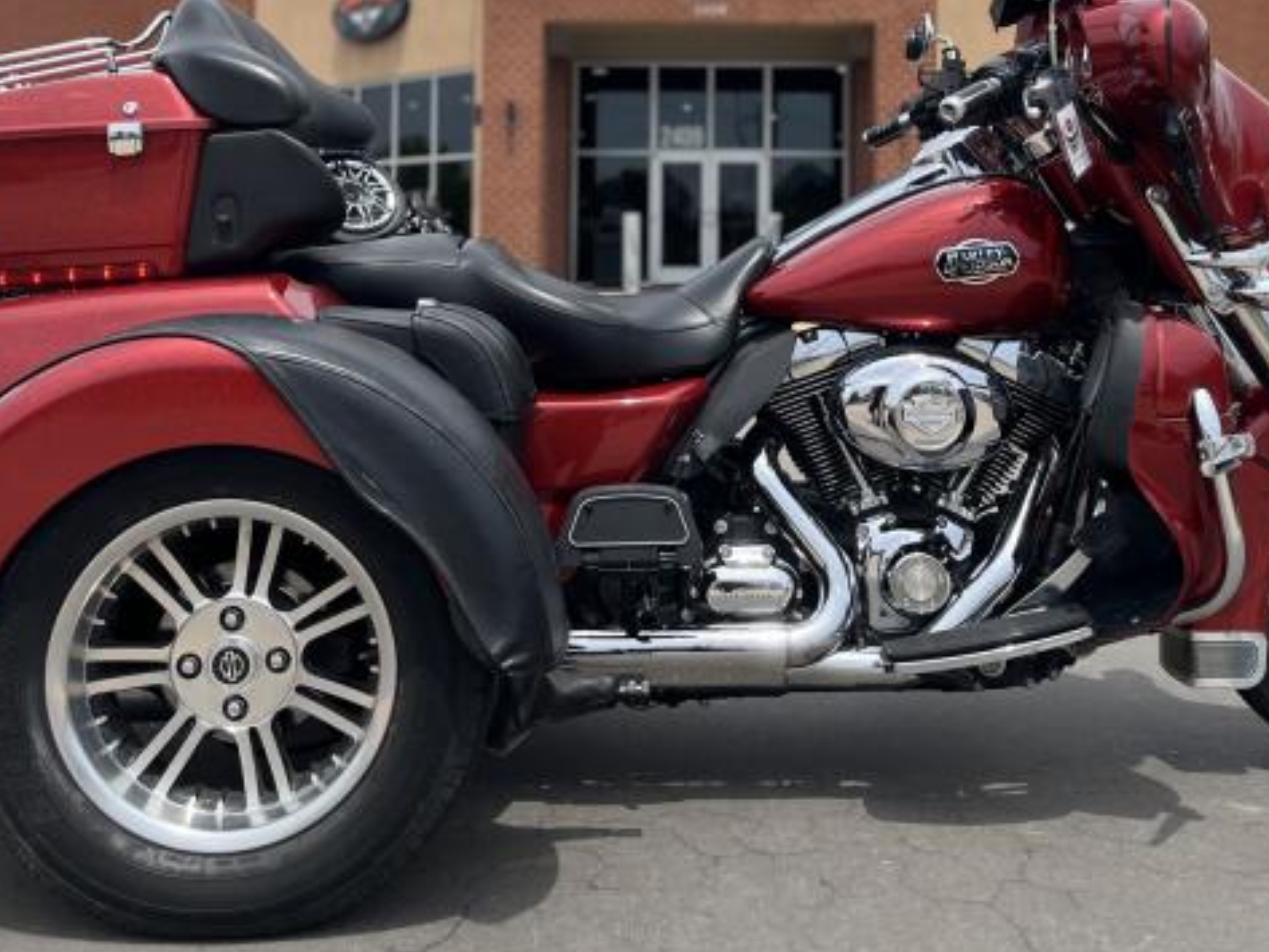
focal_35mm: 44
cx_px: 706
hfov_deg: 42.9
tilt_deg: +5.0
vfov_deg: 31.8
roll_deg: -0.5
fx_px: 1613
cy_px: 158
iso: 50
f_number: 1.6
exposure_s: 1/3311
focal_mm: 5.1
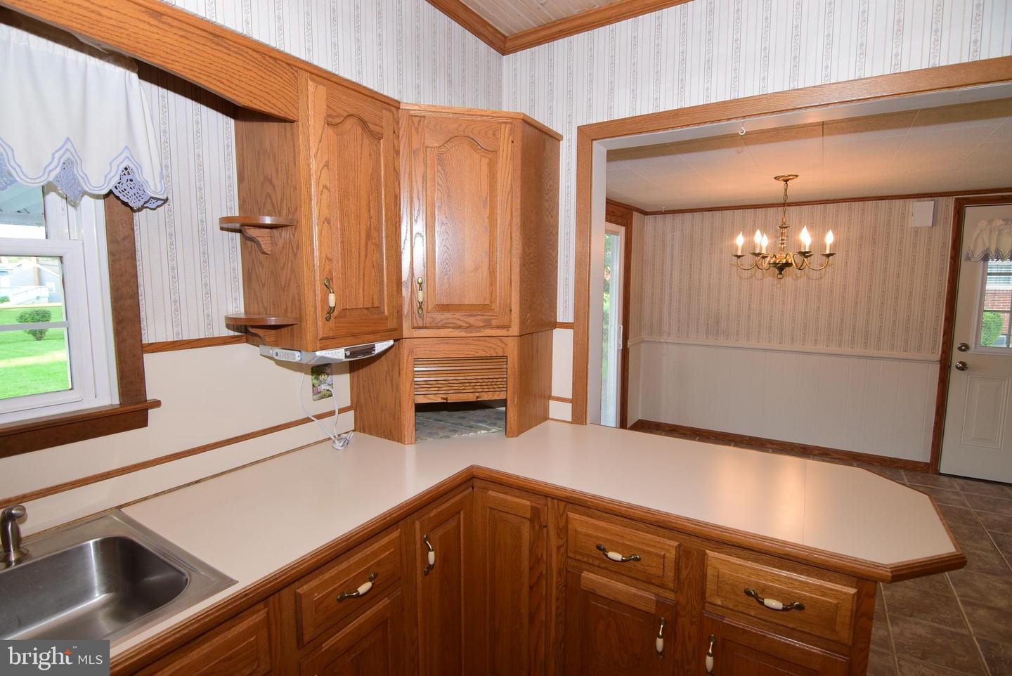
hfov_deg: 94.9
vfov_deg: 72.1
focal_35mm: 16
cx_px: 506
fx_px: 464
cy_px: 338
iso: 800
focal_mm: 11
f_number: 7.1
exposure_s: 1/60
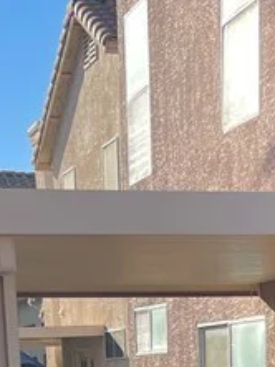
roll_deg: +0.8
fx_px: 1274
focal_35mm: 120
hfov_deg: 12.2
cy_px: 813
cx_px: 248
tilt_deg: -17.5
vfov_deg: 13.3
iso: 32
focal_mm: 4.2
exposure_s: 1/1221
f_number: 1.6
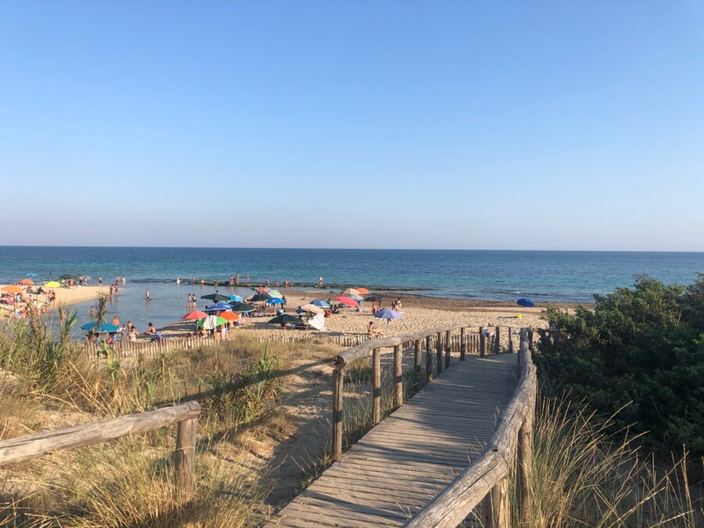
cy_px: 264
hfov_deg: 63.4
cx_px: 352
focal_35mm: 28
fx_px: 569
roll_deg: +0.3
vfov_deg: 49.7
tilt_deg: -1.4
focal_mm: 4
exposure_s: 1/1799
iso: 20
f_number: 1.8
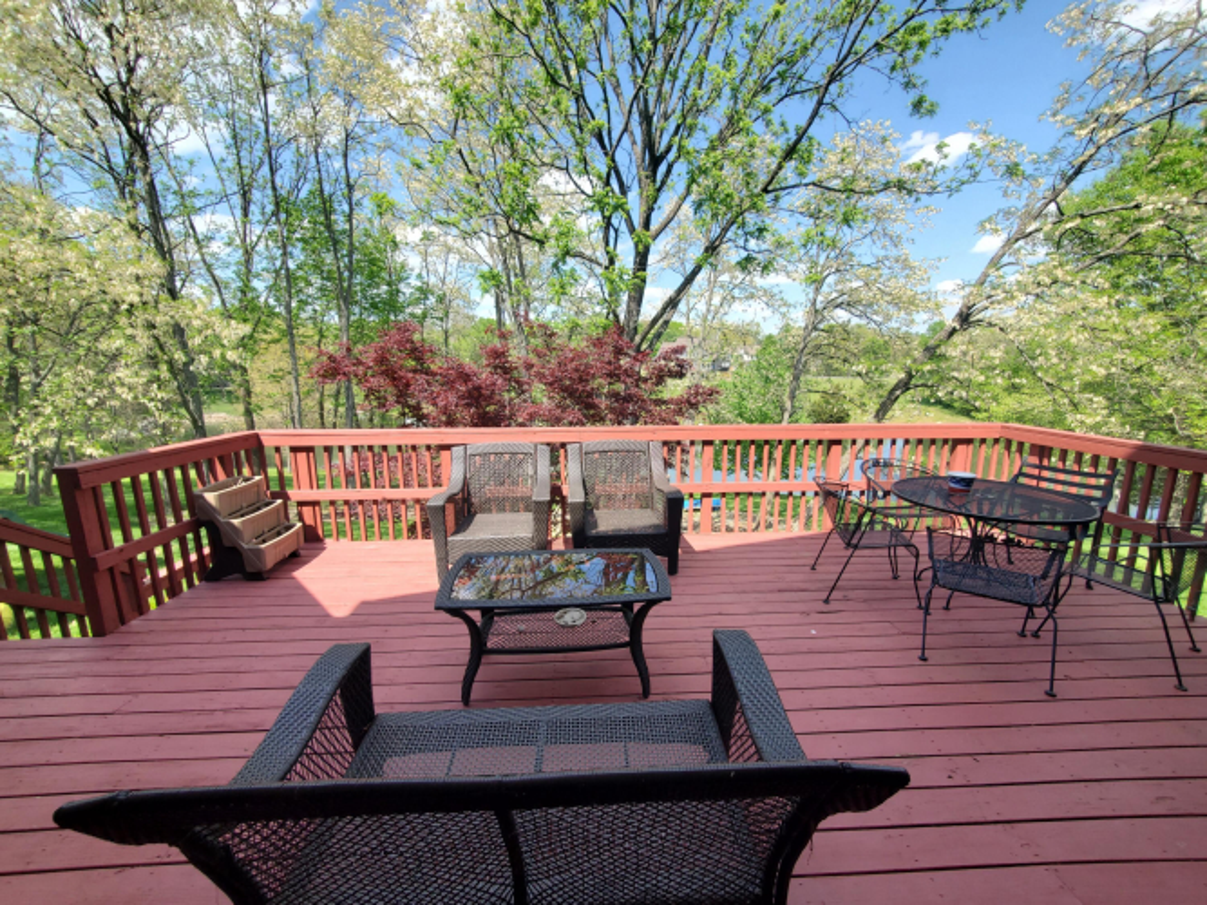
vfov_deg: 89.9
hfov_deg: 106.2
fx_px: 453
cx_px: 604
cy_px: 452
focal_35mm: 13
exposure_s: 1/425
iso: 50
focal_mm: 1.8
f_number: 2.2
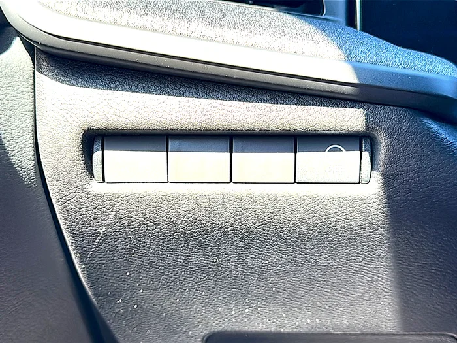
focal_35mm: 42
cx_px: 228
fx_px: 554
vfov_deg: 34.3
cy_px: 172
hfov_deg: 44.8
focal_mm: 6.86
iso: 64
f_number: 1.78
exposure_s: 1/144
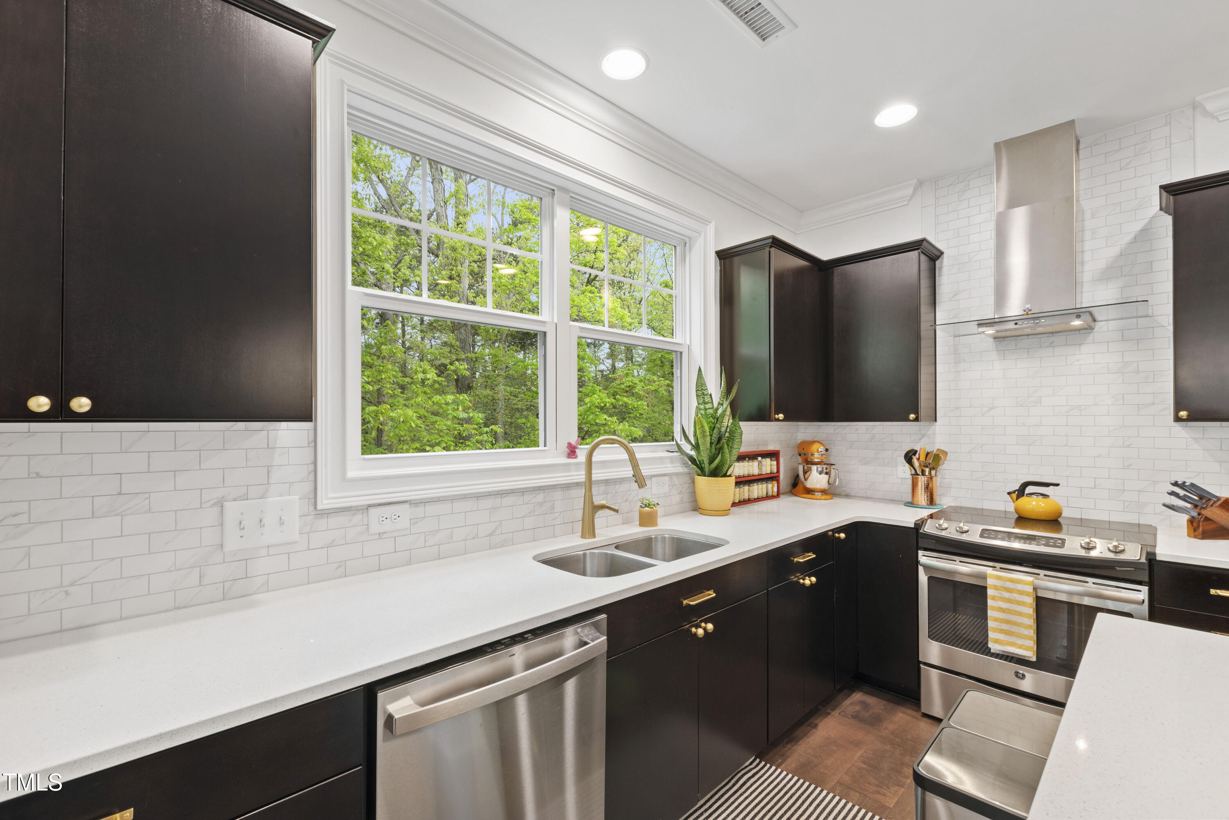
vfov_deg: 77.3
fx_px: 512
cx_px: 614
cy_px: 410
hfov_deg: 100.4
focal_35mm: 15
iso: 100
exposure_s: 1/1.67
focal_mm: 10
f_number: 8
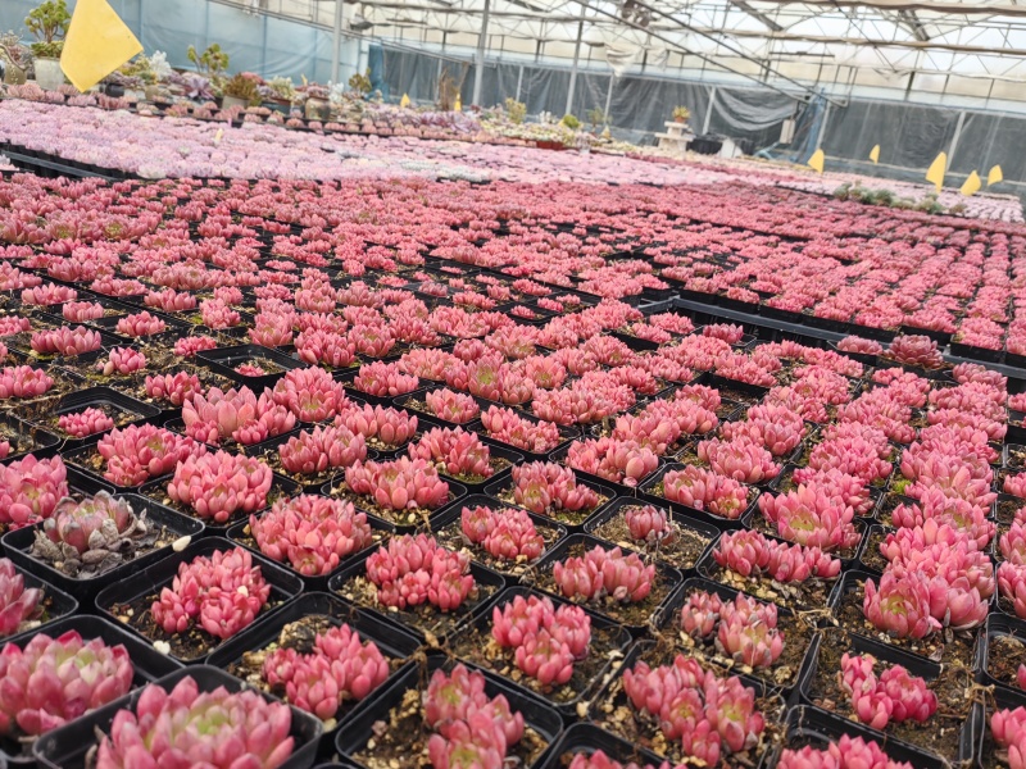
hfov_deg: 65.3
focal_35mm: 27
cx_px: 513
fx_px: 800
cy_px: 384
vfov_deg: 51.4
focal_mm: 5.52
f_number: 1.9
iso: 50
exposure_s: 1/272
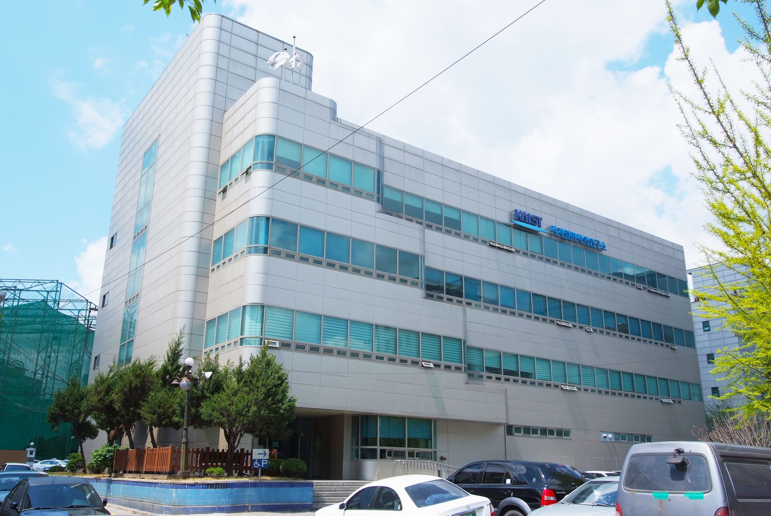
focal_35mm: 29
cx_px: 386
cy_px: 258
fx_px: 622
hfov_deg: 63.6
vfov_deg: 45.1
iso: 100
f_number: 9
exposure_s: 1/200
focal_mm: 19
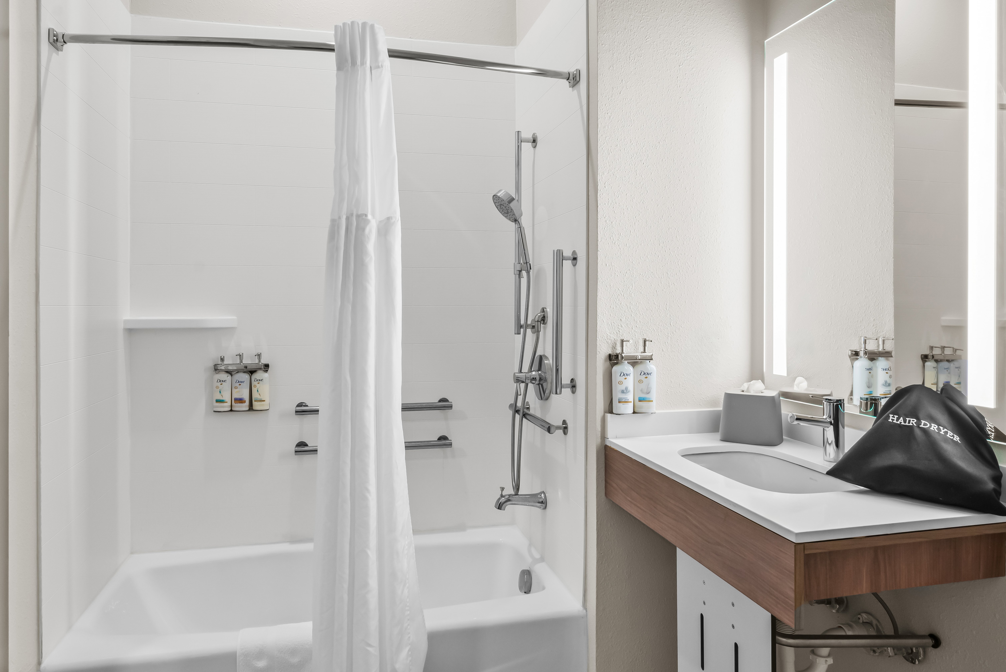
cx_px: 503
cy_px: 336
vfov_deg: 66.0
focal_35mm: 18
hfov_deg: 88.4
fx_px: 517
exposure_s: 1/20
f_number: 8
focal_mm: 18.5
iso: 1000
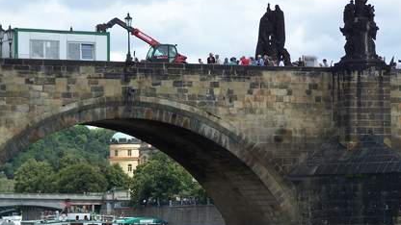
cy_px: 159
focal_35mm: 223
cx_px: 199
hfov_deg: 9.7
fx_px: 2371
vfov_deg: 5.4
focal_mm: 28
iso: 64
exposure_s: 1/500
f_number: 4
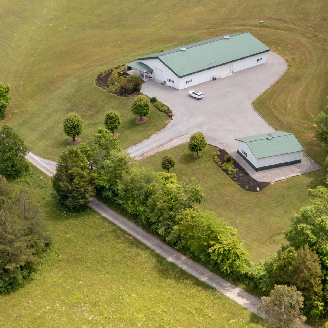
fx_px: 632
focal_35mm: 59
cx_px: 156
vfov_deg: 28.6
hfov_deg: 29.1
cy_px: 78
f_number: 11
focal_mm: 10.26
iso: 100
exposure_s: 1/20
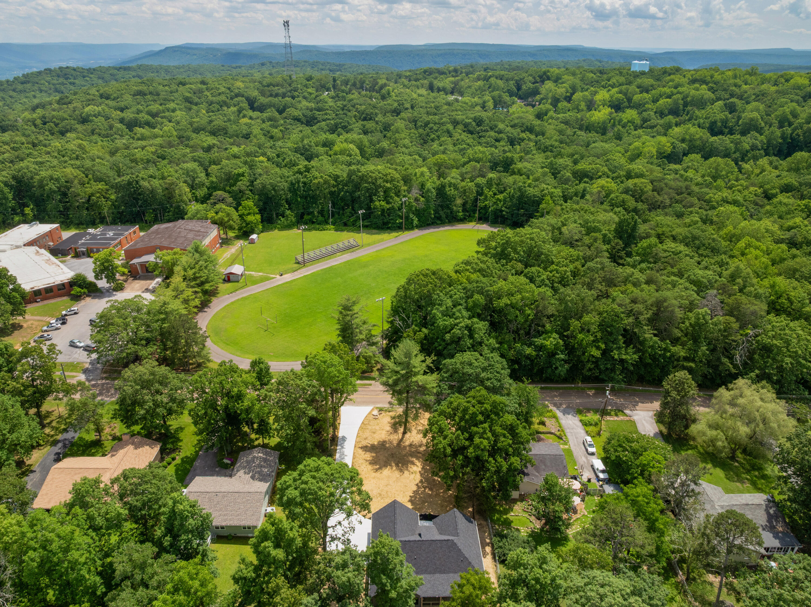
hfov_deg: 71.6
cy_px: 304
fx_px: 562
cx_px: 406
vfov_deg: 56.8
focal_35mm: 24
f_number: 7.1
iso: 200
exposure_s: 1/40
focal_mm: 12.29
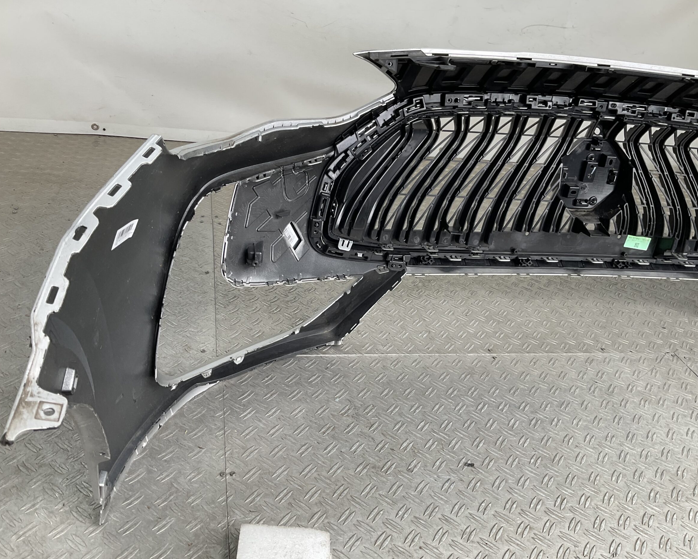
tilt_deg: -28.1
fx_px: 640
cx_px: 350
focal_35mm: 31
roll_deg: -11.2
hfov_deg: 57.2
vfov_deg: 47.1
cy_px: 277
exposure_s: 1/130
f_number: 1.8
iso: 16
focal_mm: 3
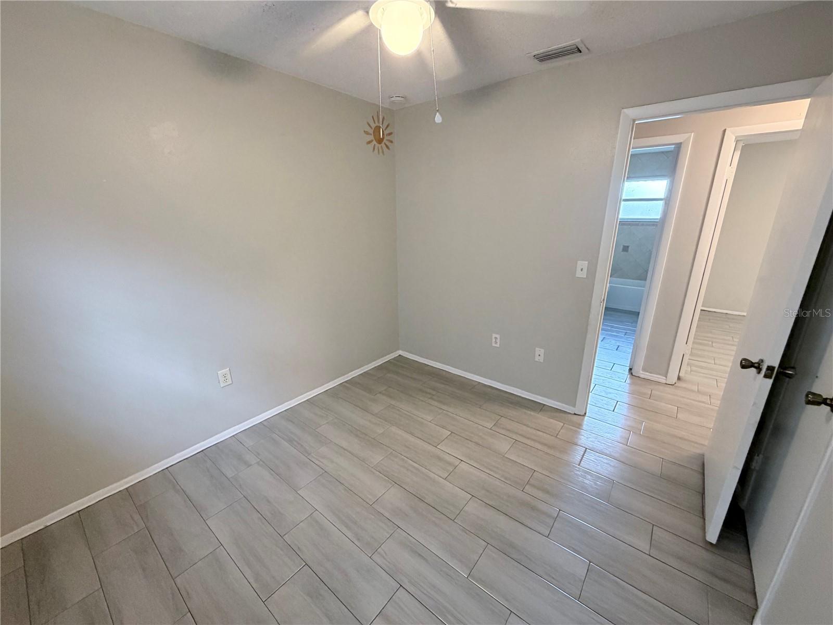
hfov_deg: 102.1
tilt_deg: -17.1
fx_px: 337
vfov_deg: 85.7
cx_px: 416
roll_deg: +1.0
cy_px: 312
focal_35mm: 14
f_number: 2.2
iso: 400
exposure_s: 1/60
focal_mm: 2.22
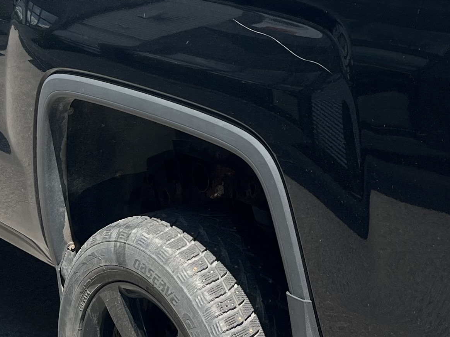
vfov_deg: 16.4
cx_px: 340
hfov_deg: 21.6
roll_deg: +0.5
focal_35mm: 90
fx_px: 1170
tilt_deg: -17.0
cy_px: 124
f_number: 1.5
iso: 50
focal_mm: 5.7
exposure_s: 1/1934
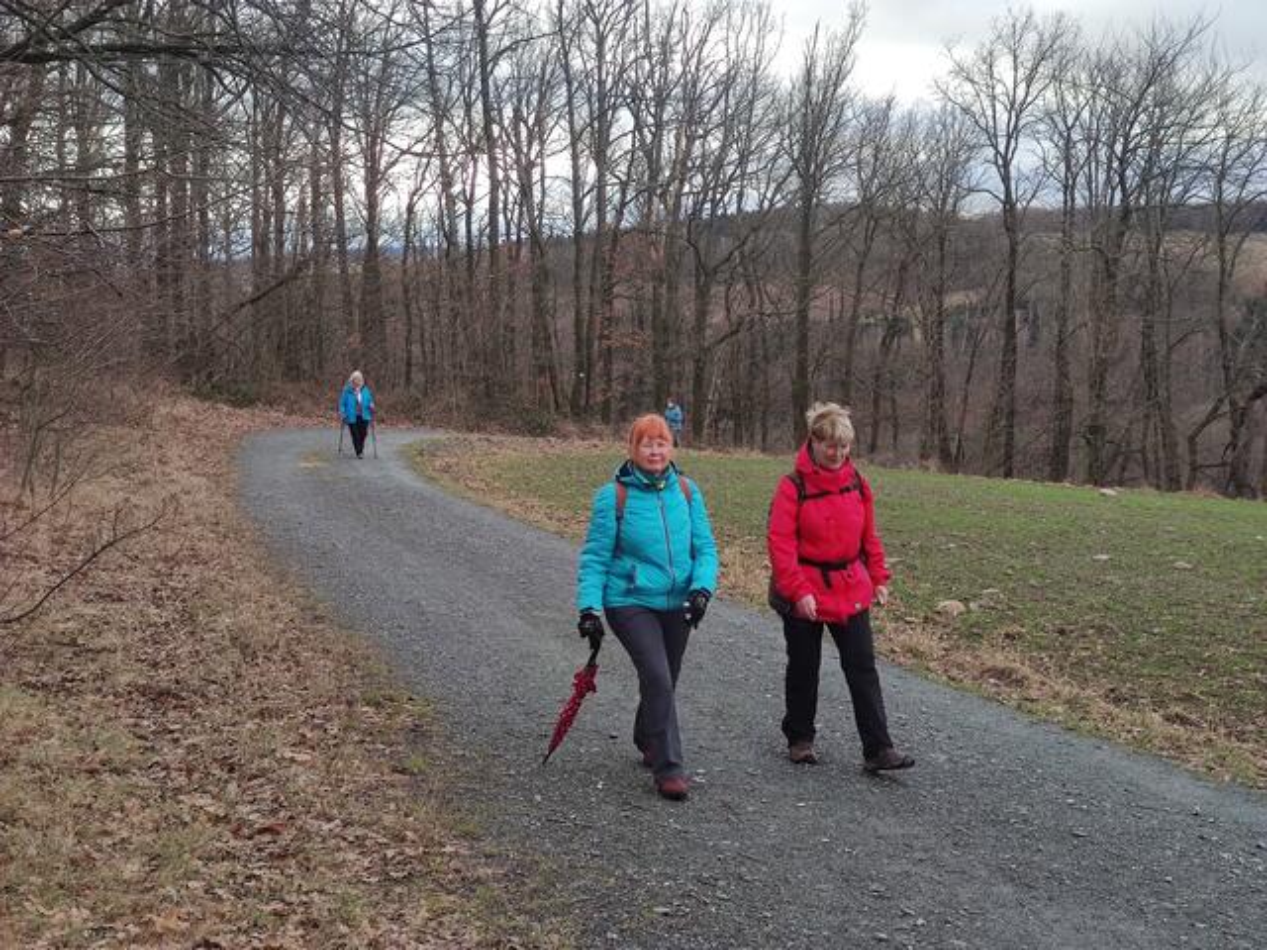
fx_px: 1757
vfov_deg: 30.3
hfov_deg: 39.7
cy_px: 475
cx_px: 634
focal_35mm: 48
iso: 50
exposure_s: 1/462
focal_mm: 8.16
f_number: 2
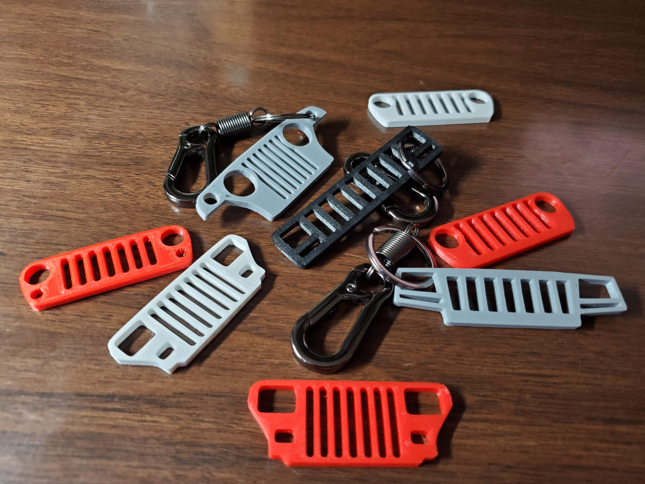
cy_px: 242
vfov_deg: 53.1
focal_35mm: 26
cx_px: 322
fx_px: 484
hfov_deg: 67.3
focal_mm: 4.3
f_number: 1.5
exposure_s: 1/39
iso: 200
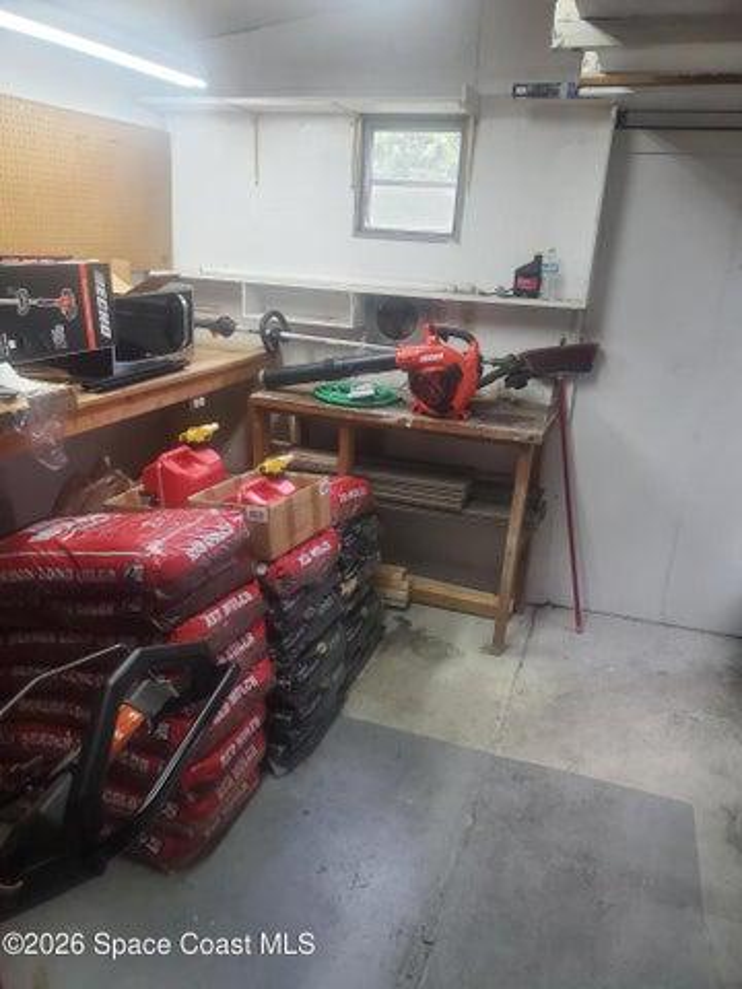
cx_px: 371
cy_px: 494
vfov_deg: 67.3
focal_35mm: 26
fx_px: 743
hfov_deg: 53.1
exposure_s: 1/120
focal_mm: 4.3
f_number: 2.4
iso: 320
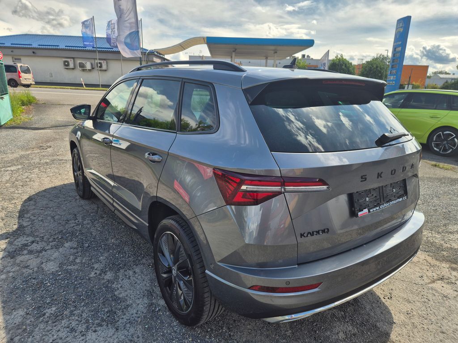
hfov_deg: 73.9
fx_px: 304
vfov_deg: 58.9
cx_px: 229
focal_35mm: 23
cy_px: 172
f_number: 1.8
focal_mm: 5.4
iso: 25
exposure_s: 1/1424
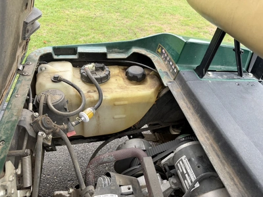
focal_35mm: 24
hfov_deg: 71.6
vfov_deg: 56.8
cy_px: 98
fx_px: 182
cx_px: 132
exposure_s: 1/121
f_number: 1.78
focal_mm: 6.76
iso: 80
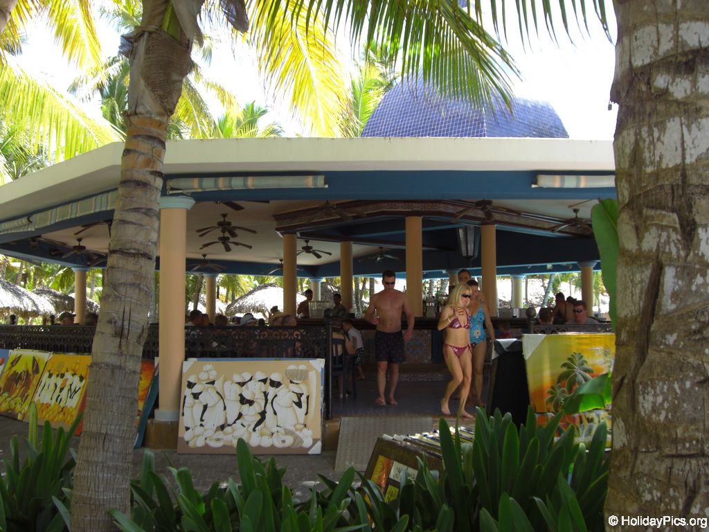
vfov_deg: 37.7
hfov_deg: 49.0
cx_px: 354
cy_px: 266
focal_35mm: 38
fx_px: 778
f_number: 2.7
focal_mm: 6.2
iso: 64
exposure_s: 1/200
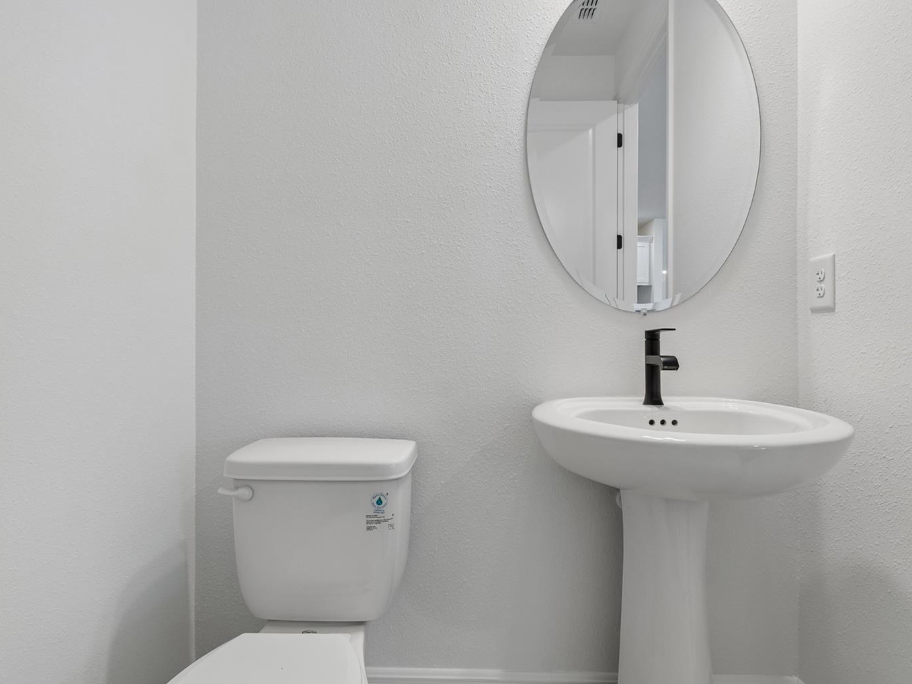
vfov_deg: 74.7
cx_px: 481
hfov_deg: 90.9
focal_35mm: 17
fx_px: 448
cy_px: 338
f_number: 7.1
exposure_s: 1/8
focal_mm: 10
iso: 100
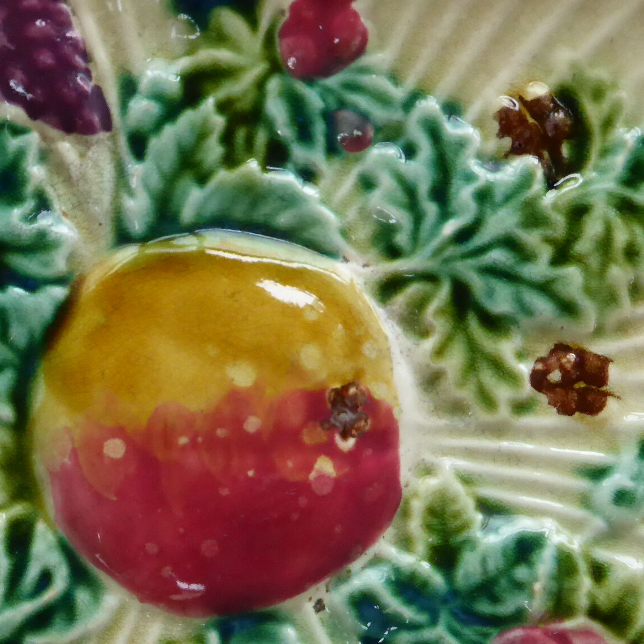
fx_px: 2715
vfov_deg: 13.5
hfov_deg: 13.5
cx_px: 242
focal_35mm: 129
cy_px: 430
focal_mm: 11
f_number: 4.8
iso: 400
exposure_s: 1/250
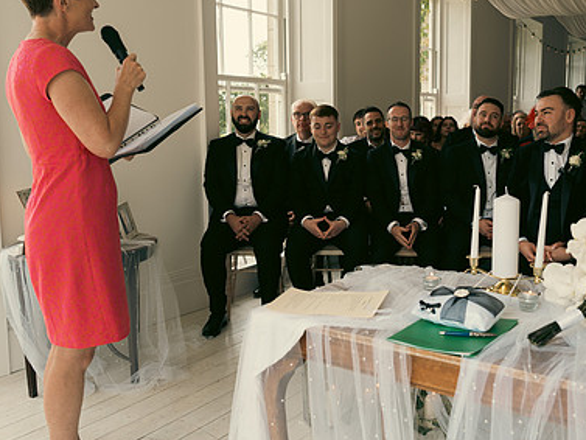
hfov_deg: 49.4
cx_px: 382
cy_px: 198
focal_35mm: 37
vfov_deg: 38.6
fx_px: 627
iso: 125
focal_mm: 25
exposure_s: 1/160
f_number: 3.5
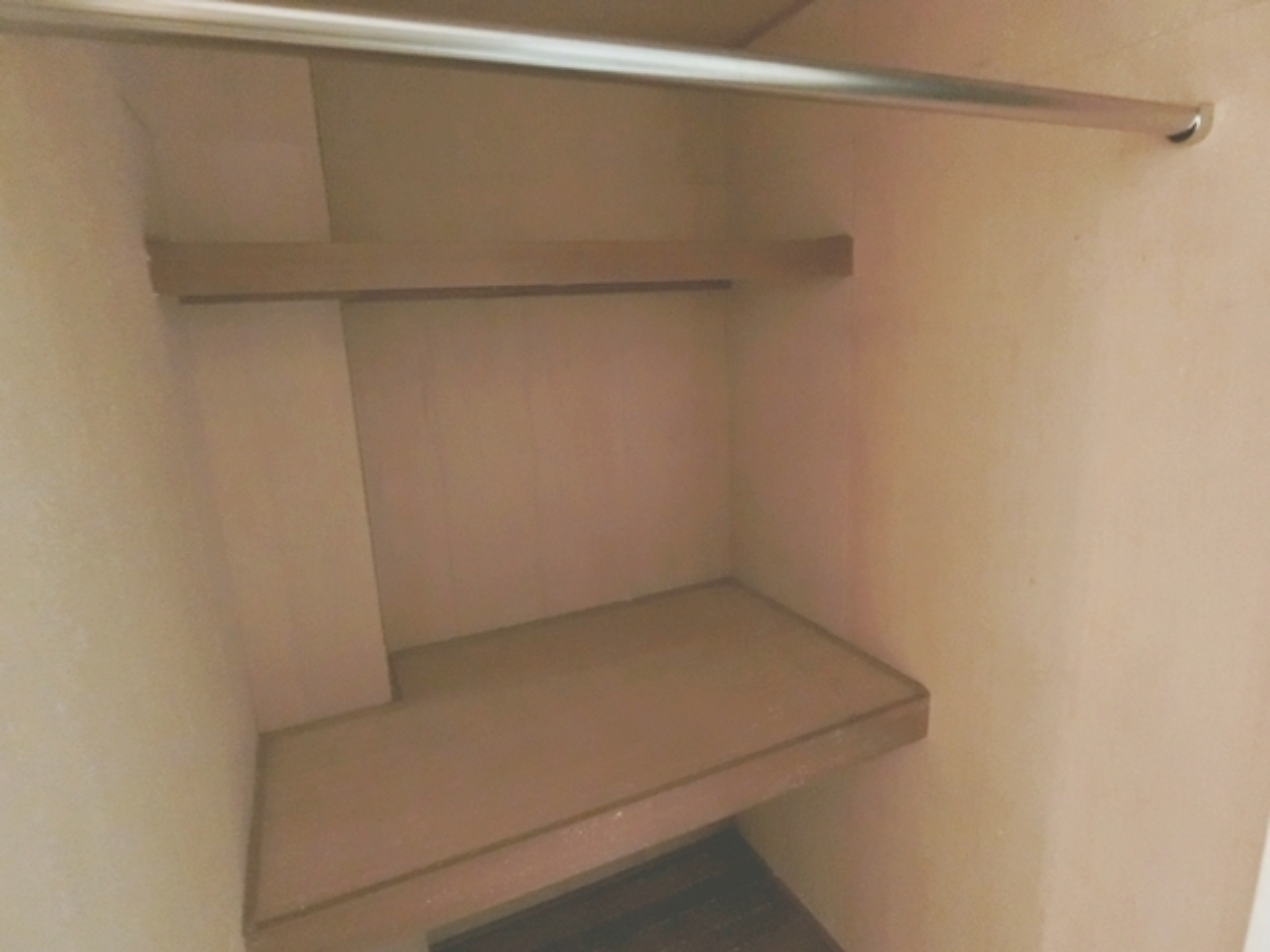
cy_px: 476
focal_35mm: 19
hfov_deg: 84.7
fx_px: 697
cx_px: 635
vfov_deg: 68.7
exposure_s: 1/2
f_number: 2.7
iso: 800
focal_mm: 4.06
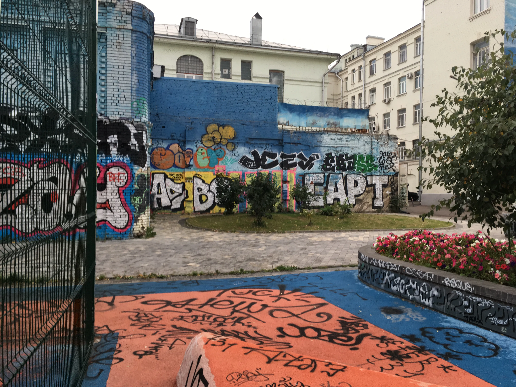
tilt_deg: +0.4
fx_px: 432
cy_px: 194
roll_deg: -0.7
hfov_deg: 61.7
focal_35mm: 29
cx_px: 258
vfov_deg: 48.2
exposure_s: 1/100
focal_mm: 4.15
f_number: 2.2
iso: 32
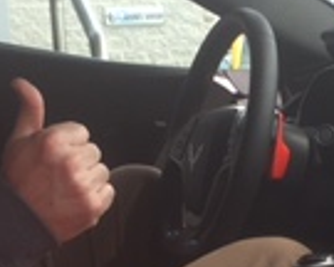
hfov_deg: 14.2
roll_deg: +2.3
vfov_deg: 11.2
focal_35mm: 134
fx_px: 1325
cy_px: 341
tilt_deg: -10.2
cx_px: 327
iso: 25
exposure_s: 1/264
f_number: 2.2
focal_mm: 4.15
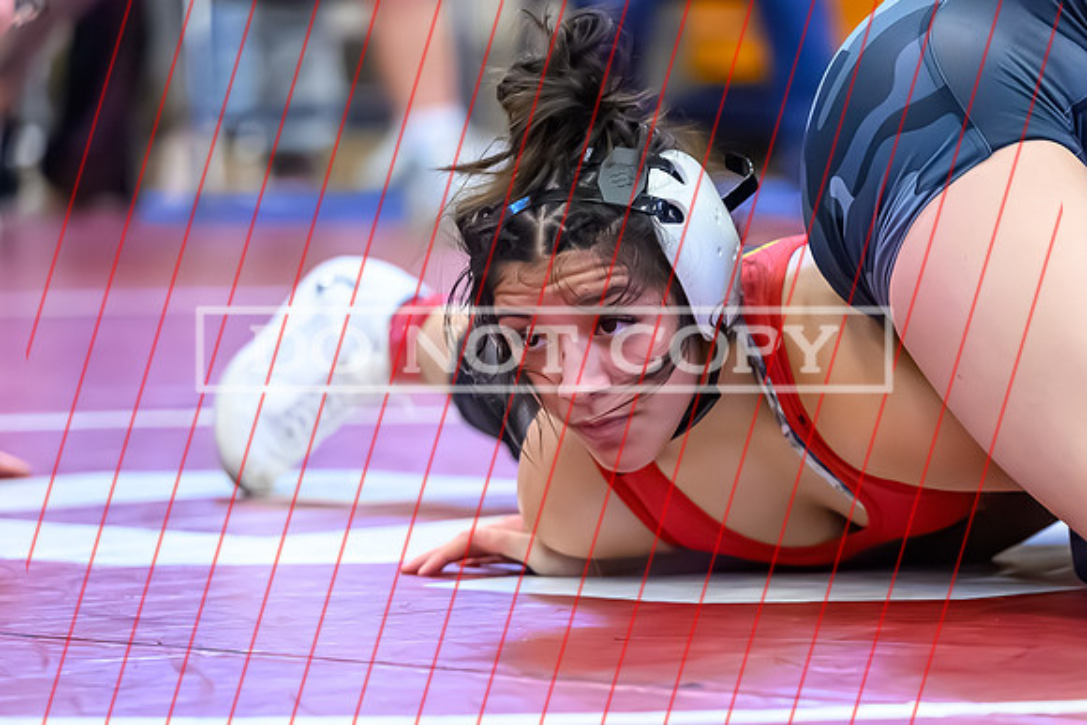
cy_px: 490
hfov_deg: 8.1
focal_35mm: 252
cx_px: 909
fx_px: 7617
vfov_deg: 5.5
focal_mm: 130
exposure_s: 1/640
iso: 10000
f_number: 2.8
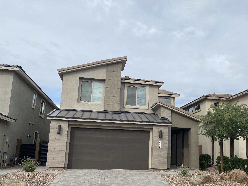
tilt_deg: +10.6
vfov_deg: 42.7
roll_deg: -1.4
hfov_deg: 54.9
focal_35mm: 33
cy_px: 112
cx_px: 150
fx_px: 236
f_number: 1.8
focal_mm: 4.25
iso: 32
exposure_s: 1/3040
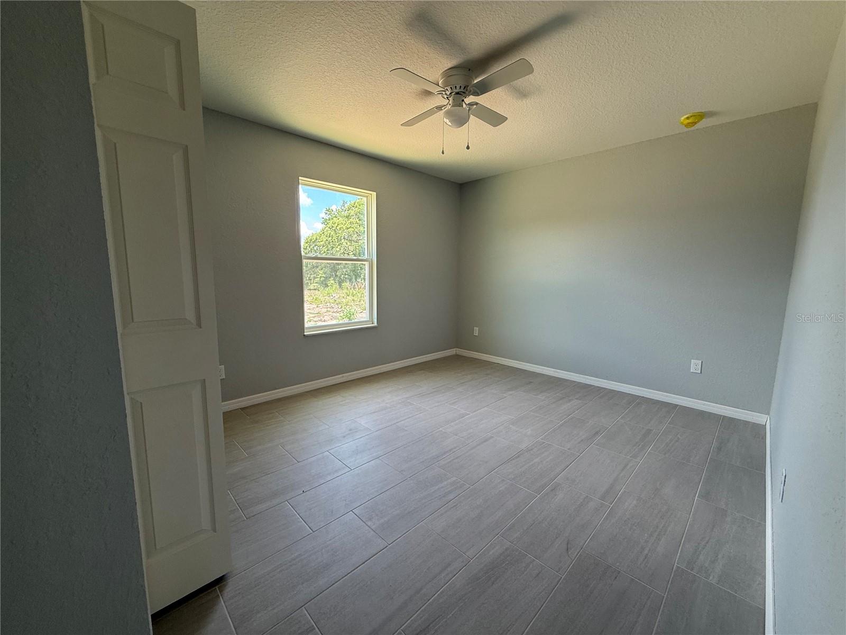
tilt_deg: -7.3
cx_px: 423
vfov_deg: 85.7
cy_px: 318
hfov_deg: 102.1
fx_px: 342
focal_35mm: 14
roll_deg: -0.8
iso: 100
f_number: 2.2
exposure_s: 1/99
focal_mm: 2.22
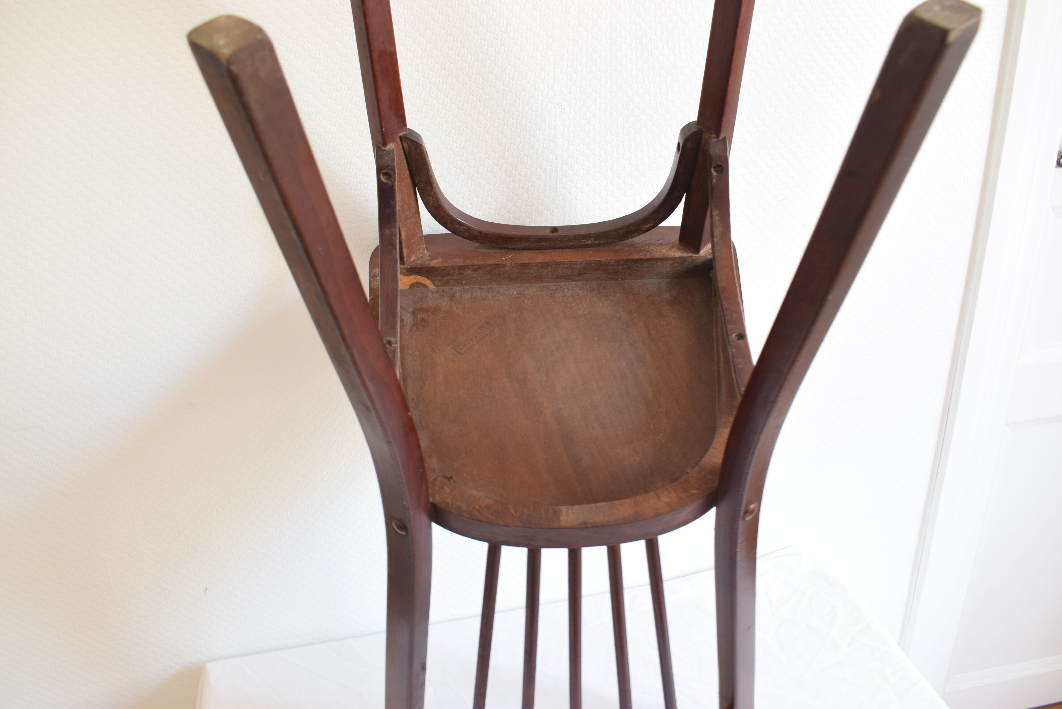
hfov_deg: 59.5
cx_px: 531
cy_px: 354
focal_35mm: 32
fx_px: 929
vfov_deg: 41.7
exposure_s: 1/4
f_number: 6.3
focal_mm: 21
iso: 400
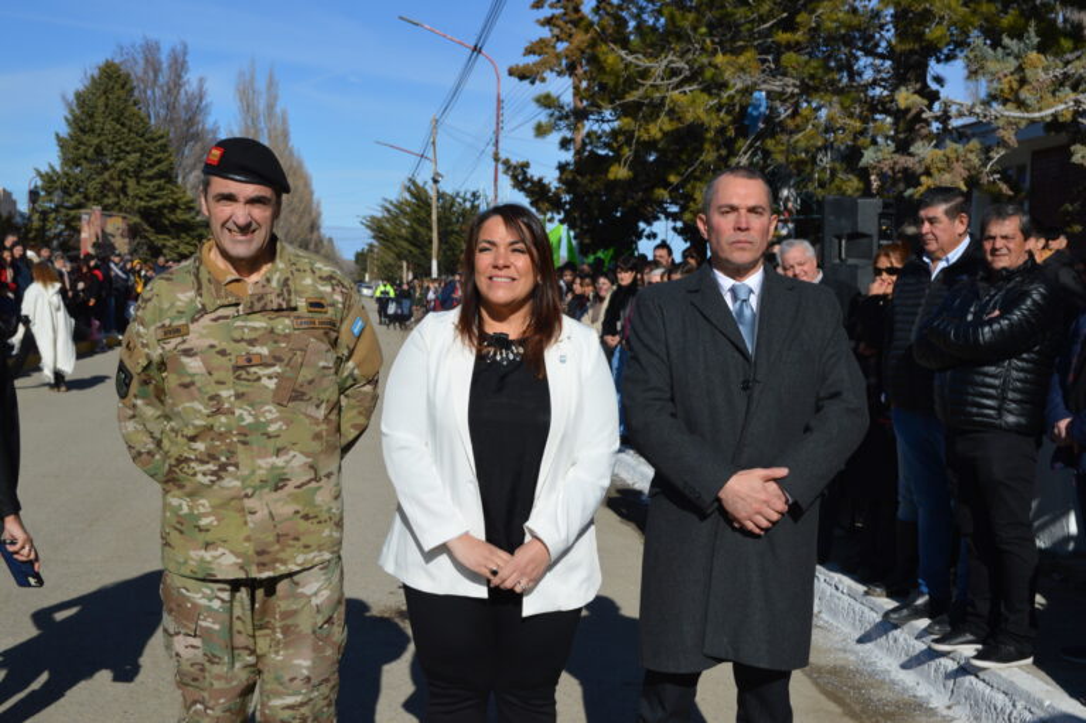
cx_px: 543
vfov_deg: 28.0
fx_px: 1447
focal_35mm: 48
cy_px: 362
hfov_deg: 41.1
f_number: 9
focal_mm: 32
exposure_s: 1/320
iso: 100
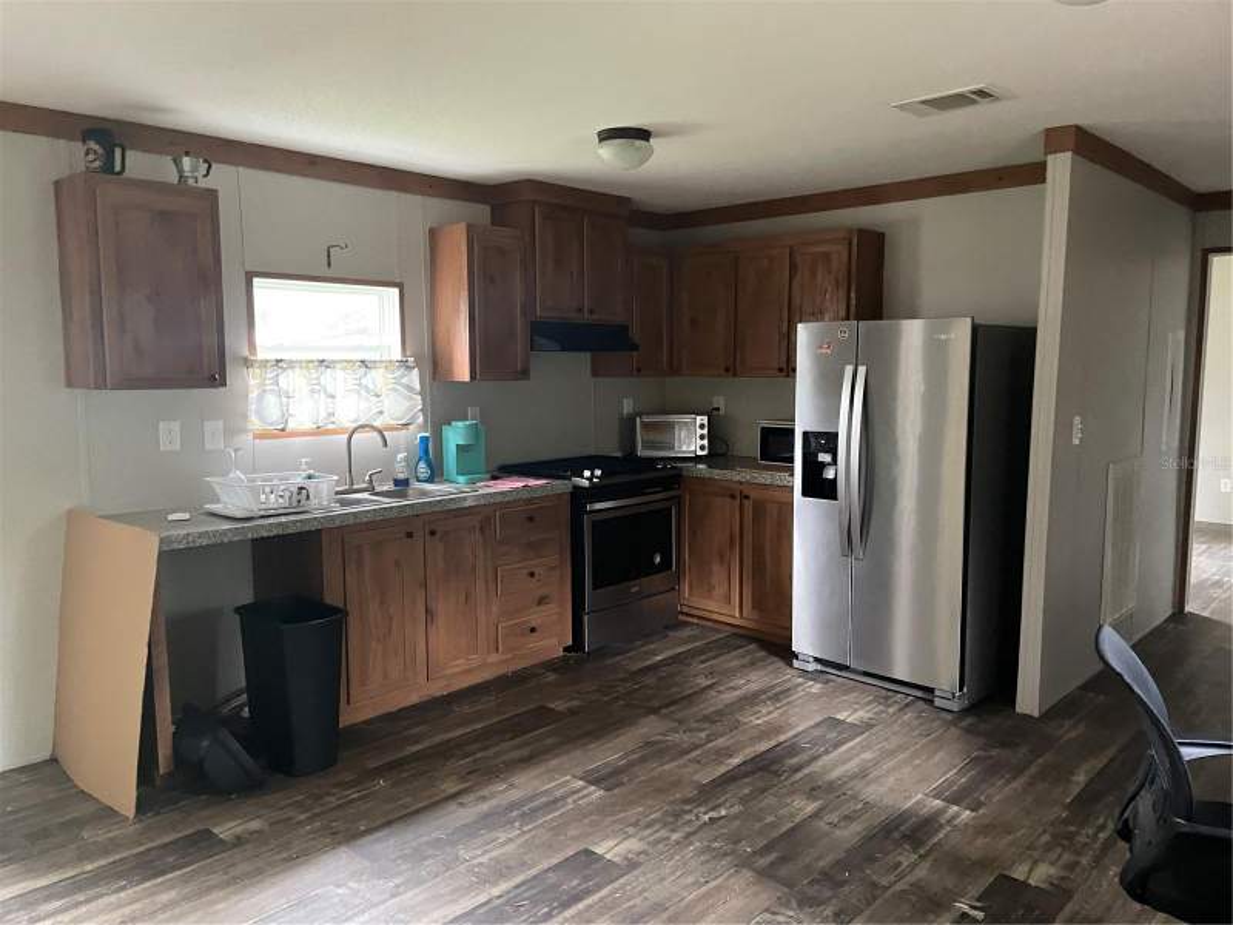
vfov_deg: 53.1
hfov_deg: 67.3
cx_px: 616
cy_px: 462
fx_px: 926
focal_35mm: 26
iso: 640
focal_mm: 4.2
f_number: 1.6
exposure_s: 1/32
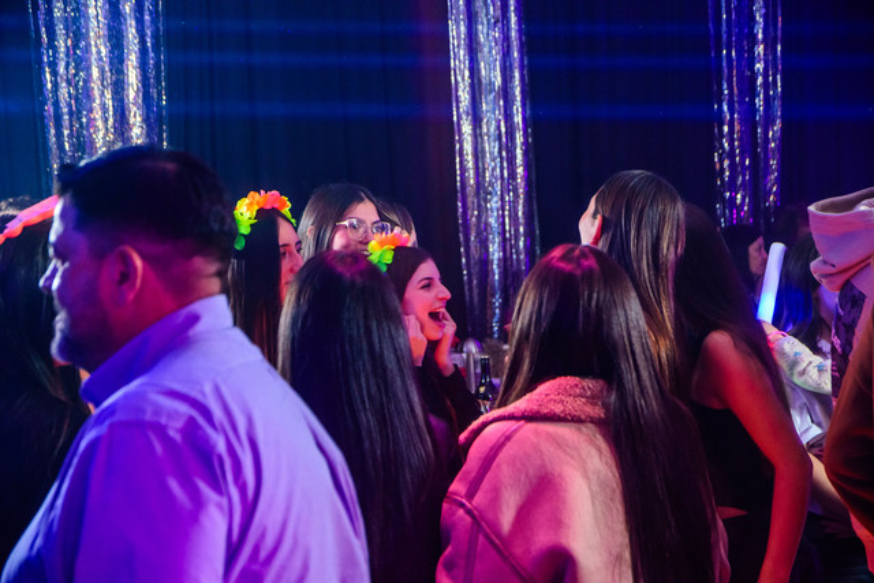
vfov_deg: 17.5
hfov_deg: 26.0
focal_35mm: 78
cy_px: 292
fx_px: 1894
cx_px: 437
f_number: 3.8
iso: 2000
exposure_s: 1/30
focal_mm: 52
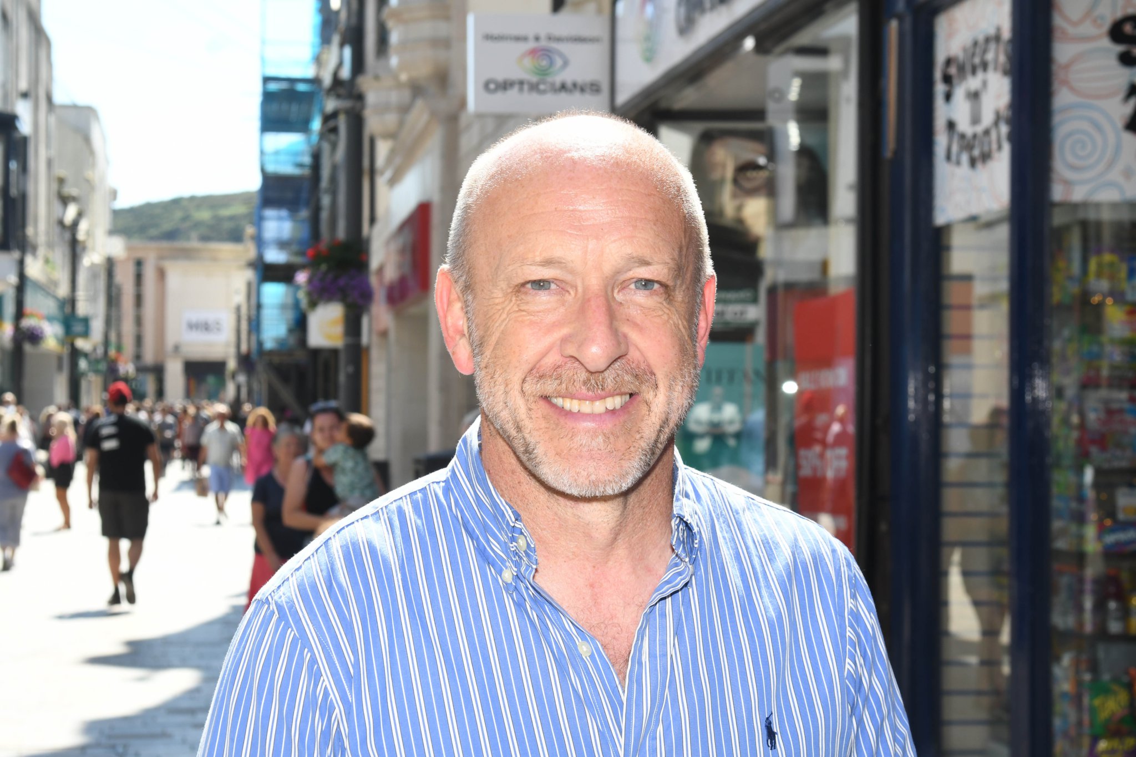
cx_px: 568
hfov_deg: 28.1
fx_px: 2272
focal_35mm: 72
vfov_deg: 18.9
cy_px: 378
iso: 500
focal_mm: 48
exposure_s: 1/500
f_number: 6.3
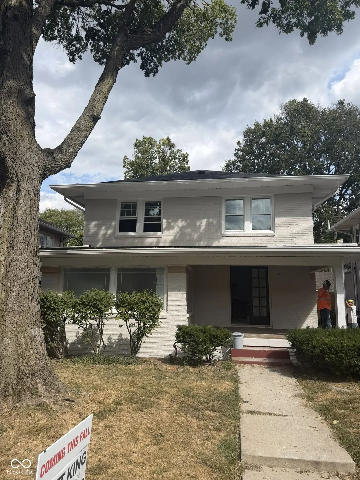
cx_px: 180
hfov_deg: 56.8
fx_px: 333
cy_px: 240
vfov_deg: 71.6
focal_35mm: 24
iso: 80
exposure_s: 1/4673
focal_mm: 6.76
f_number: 1.78
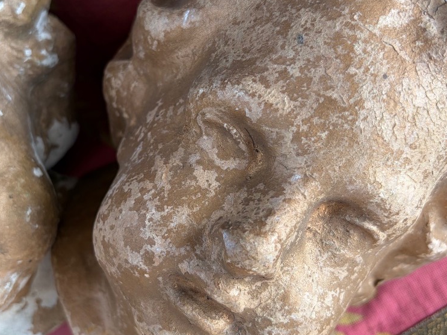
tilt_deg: -65.2
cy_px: 162
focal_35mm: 42
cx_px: 180
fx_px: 542
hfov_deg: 44.6
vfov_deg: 34.3
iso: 40
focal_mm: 5.96
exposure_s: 1/269
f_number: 1.6
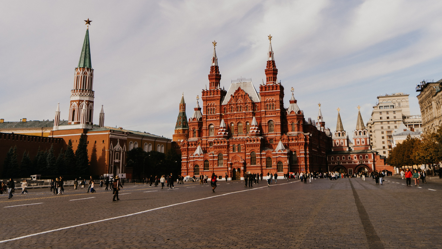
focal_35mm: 36
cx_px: 244
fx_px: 422
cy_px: 68
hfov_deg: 55.2
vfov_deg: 32.3
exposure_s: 1/500
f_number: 4
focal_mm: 24
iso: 100
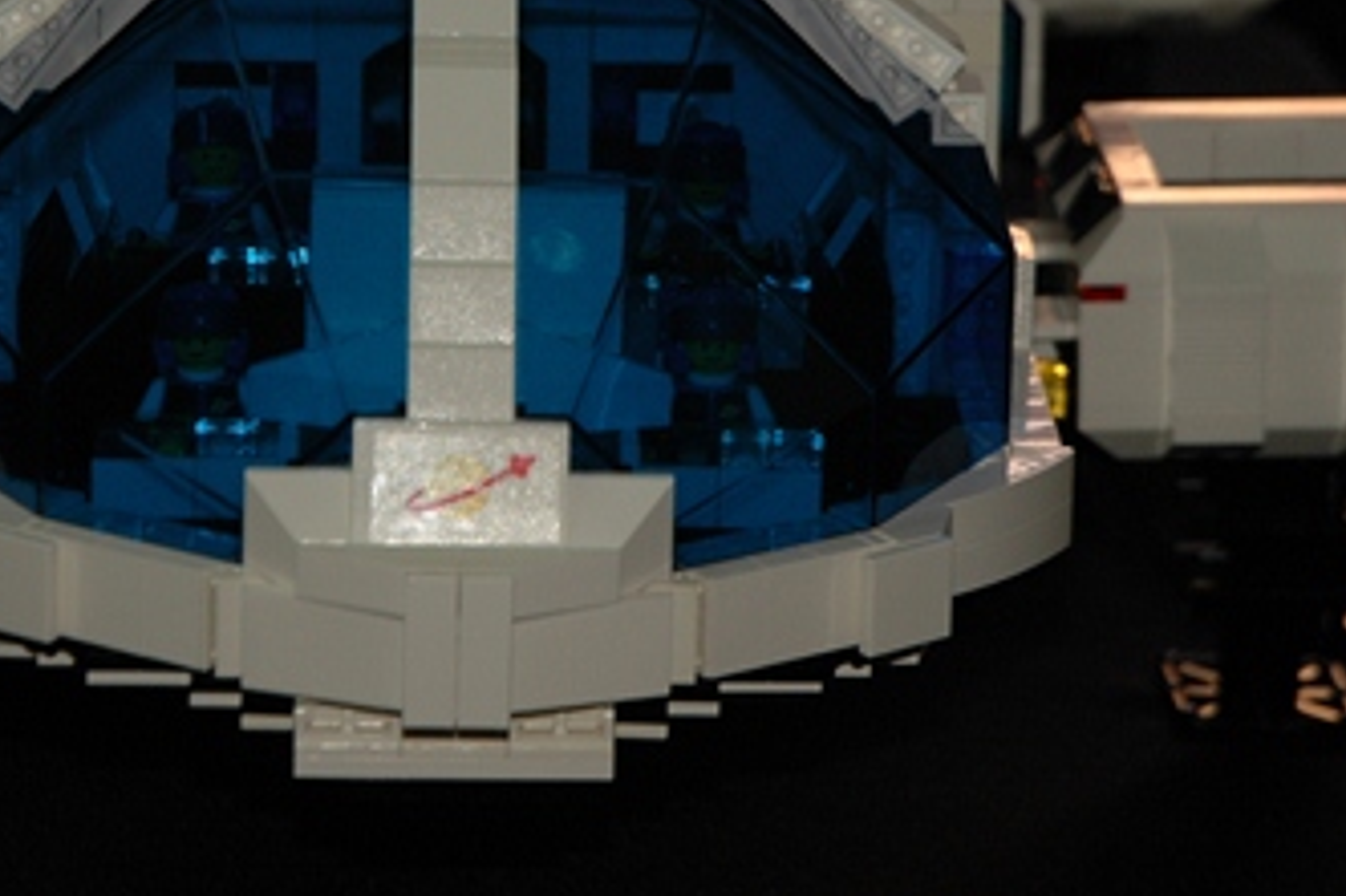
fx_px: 6054
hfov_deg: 12.7
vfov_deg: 8.4
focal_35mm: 162
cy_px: 134
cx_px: 458
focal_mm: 56
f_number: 4.5
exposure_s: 1/60
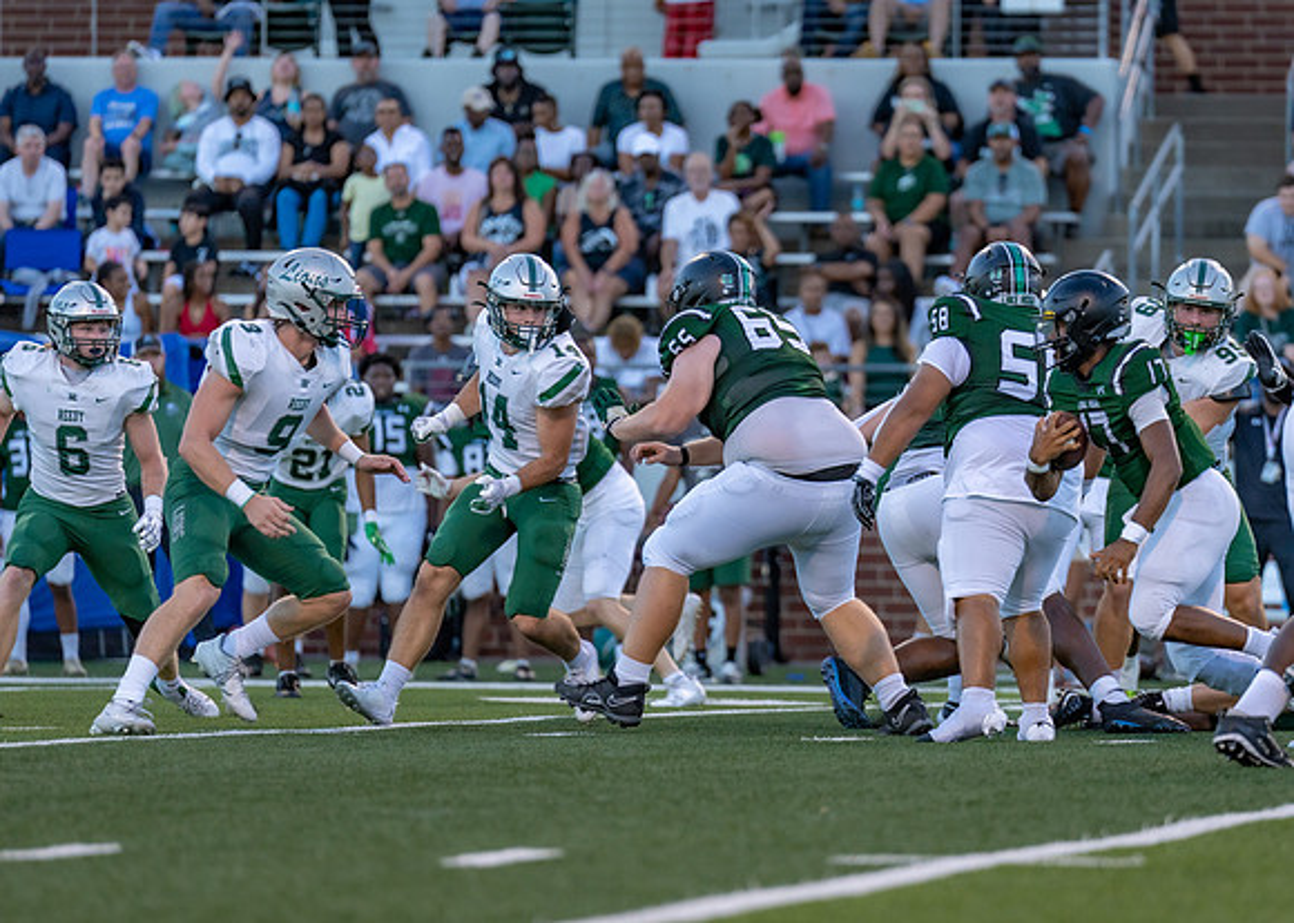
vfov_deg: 5.0
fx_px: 10523
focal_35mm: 286
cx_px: 871
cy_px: 426
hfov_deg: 7.0
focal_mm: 200
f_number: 2.8
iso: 800
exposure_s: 1/1250
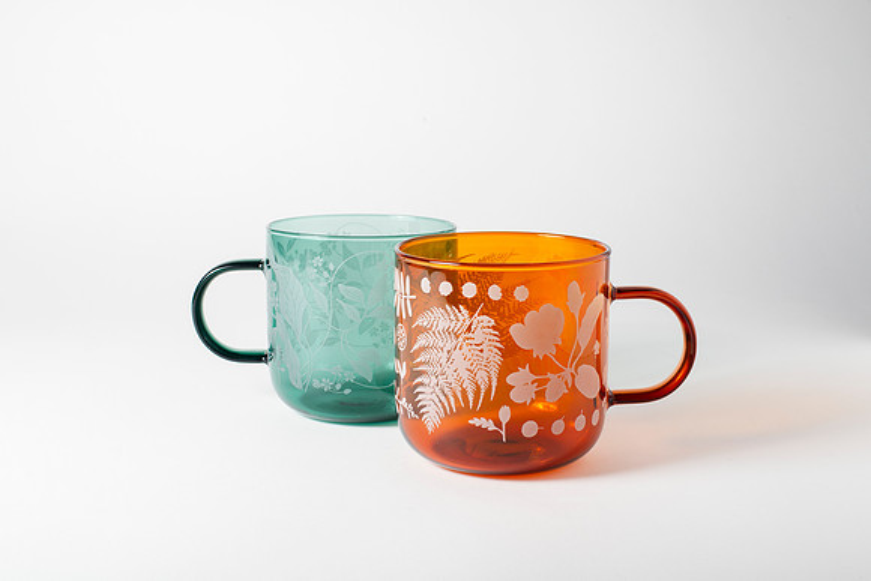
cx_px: 437
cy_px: 307
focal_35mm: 53
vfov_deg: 25.5
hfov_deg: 37.4
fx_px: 1286
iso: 200
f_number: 14
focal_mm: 50
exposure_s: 1/200
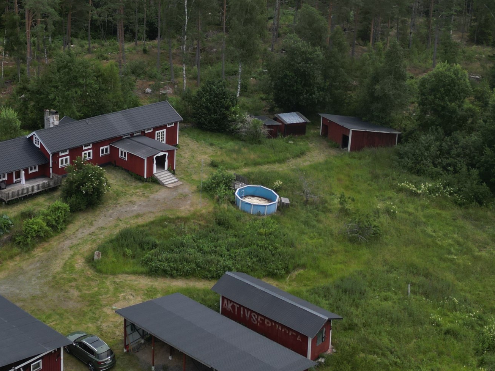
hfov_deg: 35.2
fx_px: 758
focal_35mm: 53
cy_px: 84
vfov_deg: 27.1
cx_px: 107
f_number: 1.7
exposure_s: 1/2500
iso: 100
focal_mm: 6.72
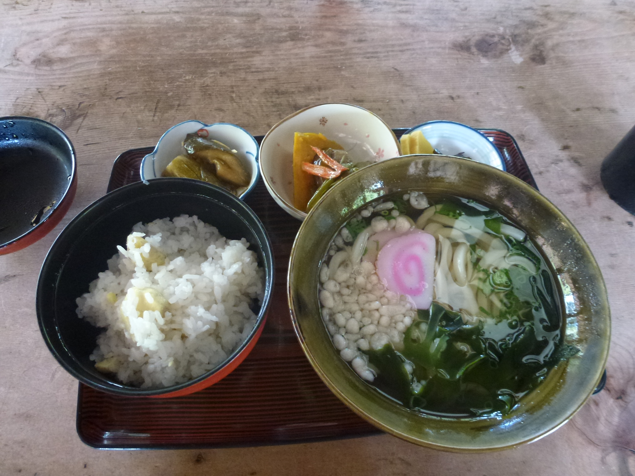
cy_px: 238
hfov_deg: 71.6
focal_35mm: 24
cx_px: 318
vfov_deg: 56.8
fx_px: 440
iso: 400
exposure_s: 1/13
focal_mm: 4.3
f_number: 3.3
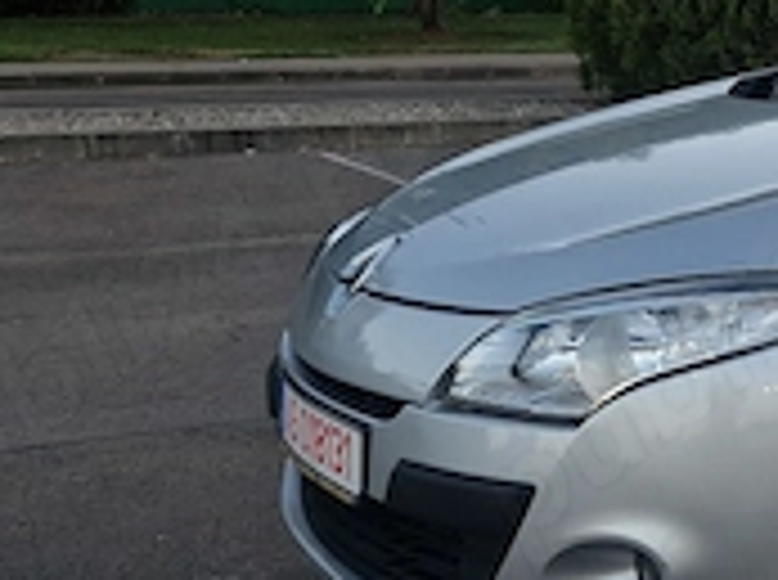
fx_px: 1794
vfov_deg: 18.3
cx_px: 1088
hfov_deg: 21.4
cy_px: 369
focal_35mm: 80
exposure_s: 1/180
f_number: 1.8
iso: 160
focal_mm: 5.4
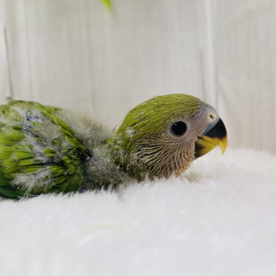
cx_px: 91
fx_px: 271
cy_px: 136
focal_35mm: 30
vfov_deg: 54.0
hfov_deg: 52.9
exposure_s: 1/100
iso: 100
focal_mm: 4.25
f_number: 1.8
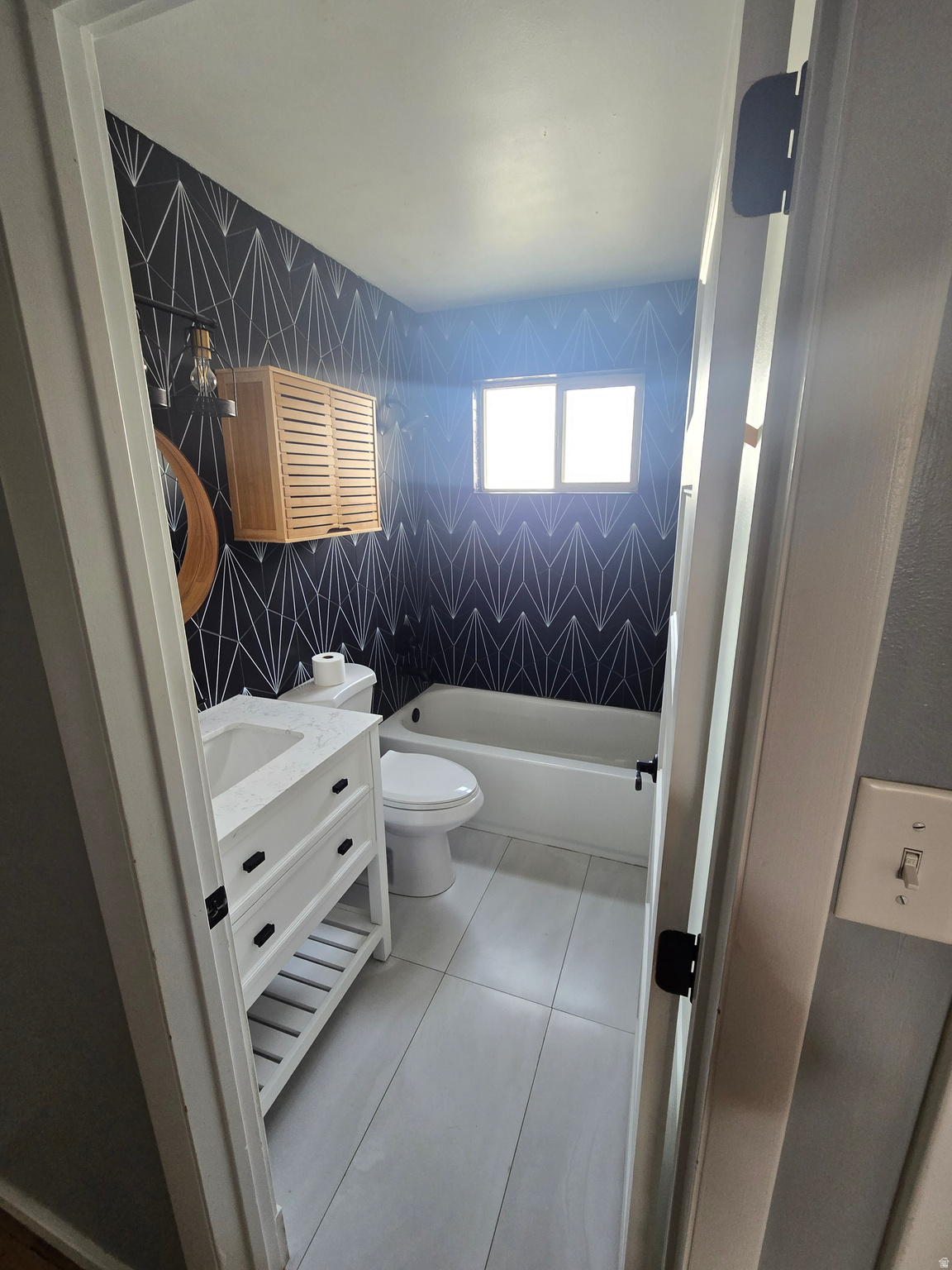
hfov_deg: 89.9
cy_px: 635
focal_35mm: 13
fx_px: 477
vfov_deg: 106.2
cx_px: 476
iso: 160
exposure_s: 1/60
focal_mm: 2.2
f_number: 2.2
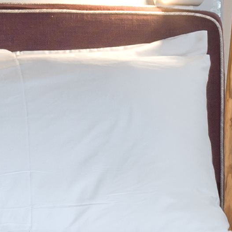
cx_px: -264
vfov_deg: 5.3
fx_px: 2502
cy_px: -11
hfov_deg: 5.2
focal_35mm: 330
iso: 125
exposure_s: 1/4
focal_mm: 34
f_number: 14
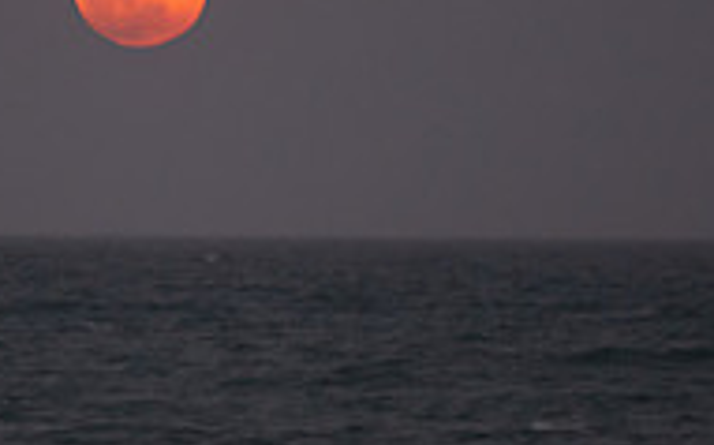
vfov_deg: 1.7
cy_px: 262
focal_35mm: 777
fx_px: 15106
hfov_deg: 2.7
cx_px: 161
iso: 1250
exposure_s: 1/20
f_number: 2.8
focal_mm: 200
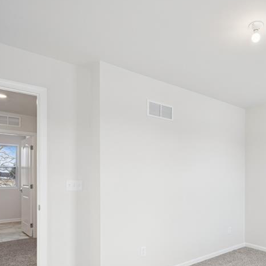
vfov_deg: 59.6
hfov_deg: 58.5
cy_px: 176
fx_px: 226
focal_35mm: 26
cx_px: 192
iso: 50
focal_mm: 14
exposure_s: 1/2
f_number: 9
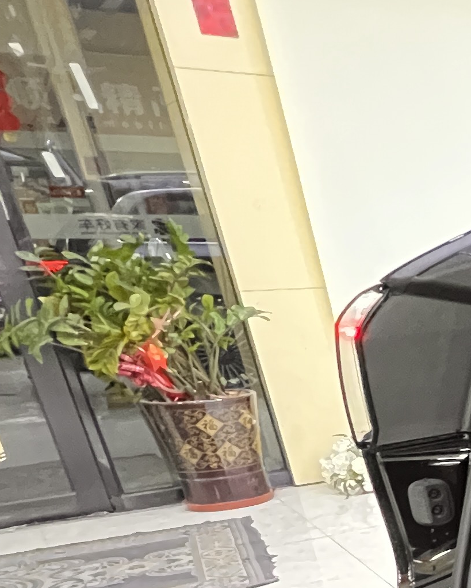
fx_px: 871
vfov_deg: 34.6
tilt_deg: -20.1
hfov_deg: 16.7
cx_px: 1050
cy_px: 562
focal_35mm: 50
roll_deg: -0.1
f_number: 1.8
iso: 1000
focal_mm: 1.57
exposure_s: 1/50
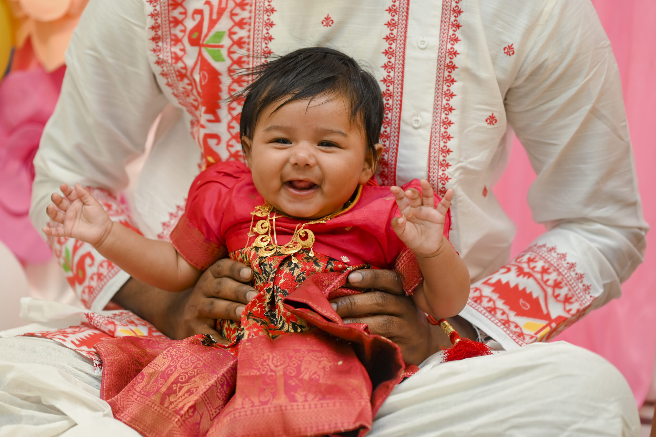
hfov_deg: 23.1
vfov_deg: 15.5
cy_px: 218
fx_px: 1602
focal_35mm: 88
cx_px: 328
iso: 320
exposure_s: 1/200
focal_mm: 88
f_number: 4
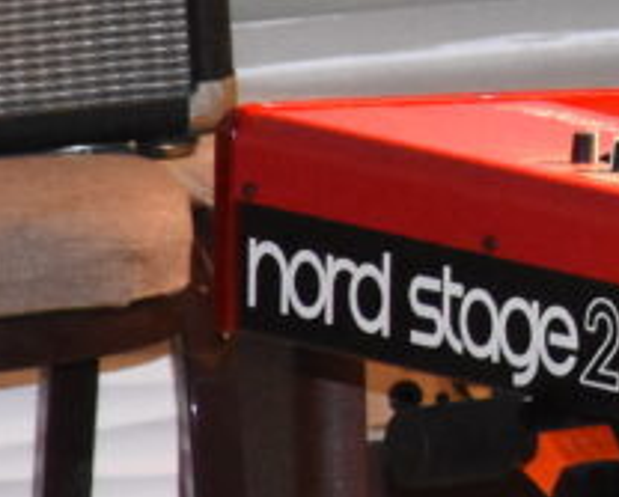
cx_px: 1595
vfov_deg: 1.7
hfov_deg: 2.1
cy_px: -400
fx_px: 16674
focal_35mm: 909
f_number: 9
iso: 4000
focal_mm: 105
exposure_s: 1/250
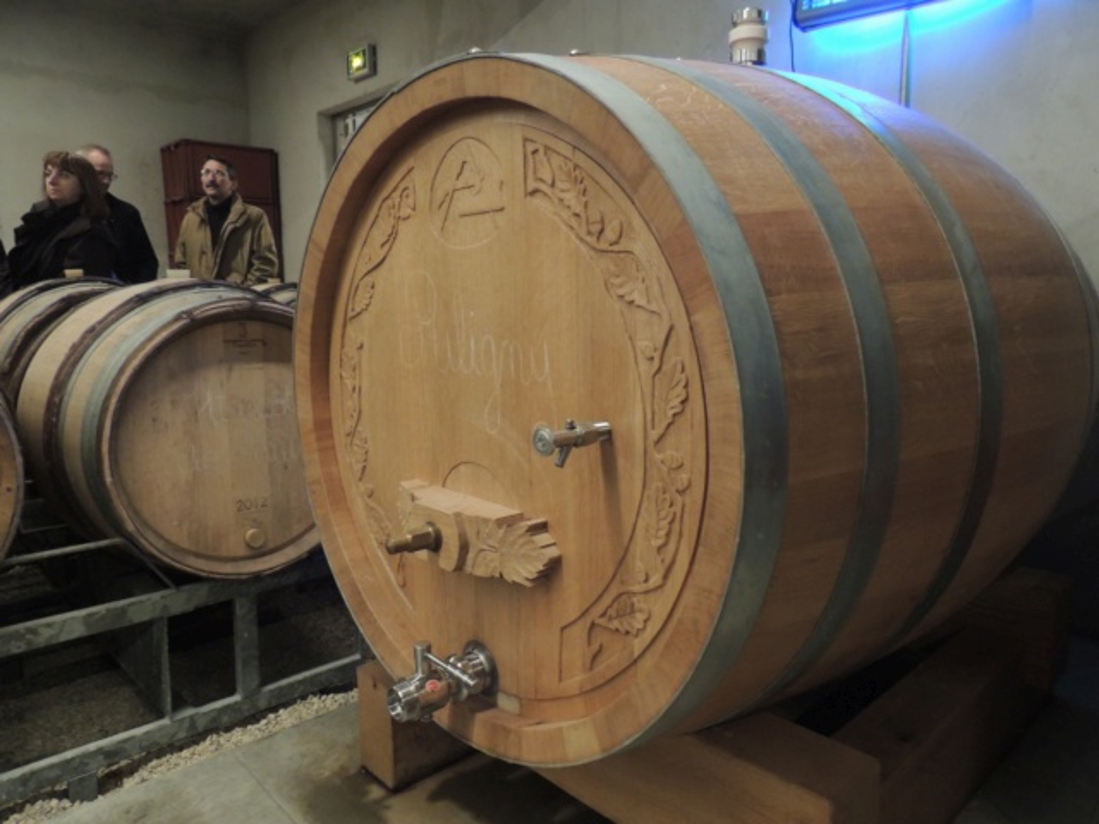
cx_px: 550
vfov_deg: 56.8
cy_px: 412
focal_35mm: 24
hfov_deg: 71.6
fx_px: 762
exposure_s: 1/8
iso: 560
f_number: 3
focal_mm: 4.3
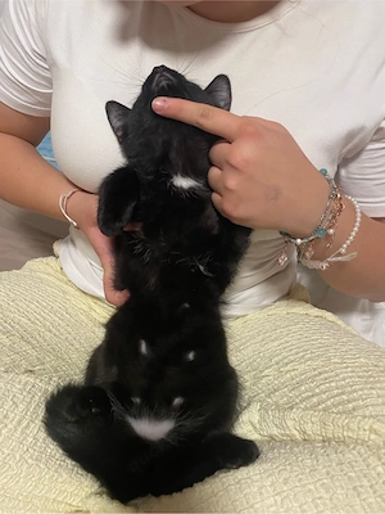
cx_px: 192
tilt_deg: -29.1
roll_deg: -7.3
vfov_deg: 67.3
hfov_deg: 53.1
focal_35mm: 26
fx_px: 386
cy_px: 257
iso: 500
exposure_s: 1/59
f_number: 1.6
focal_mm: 4.2
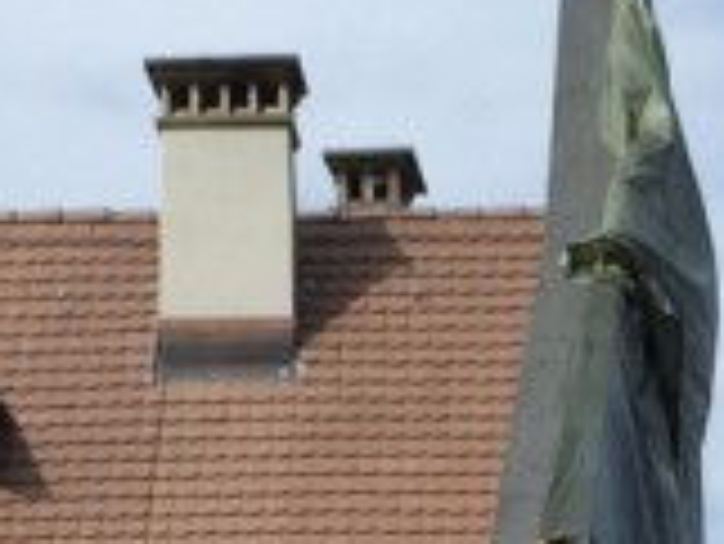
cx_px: 463
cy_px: 1124
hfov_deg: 8.6
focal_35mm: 231
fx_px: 4835
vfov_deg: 6.2
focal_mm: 4.15
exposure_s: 1/2326
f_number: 2.2
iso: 32
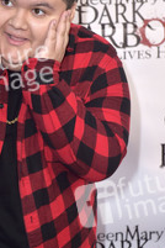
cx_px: 26
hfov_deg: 9.8
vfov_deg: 14.8
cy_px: 137
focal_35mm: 139
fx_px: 956
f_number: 5.6
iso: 250
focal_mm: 70
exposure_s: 1/250
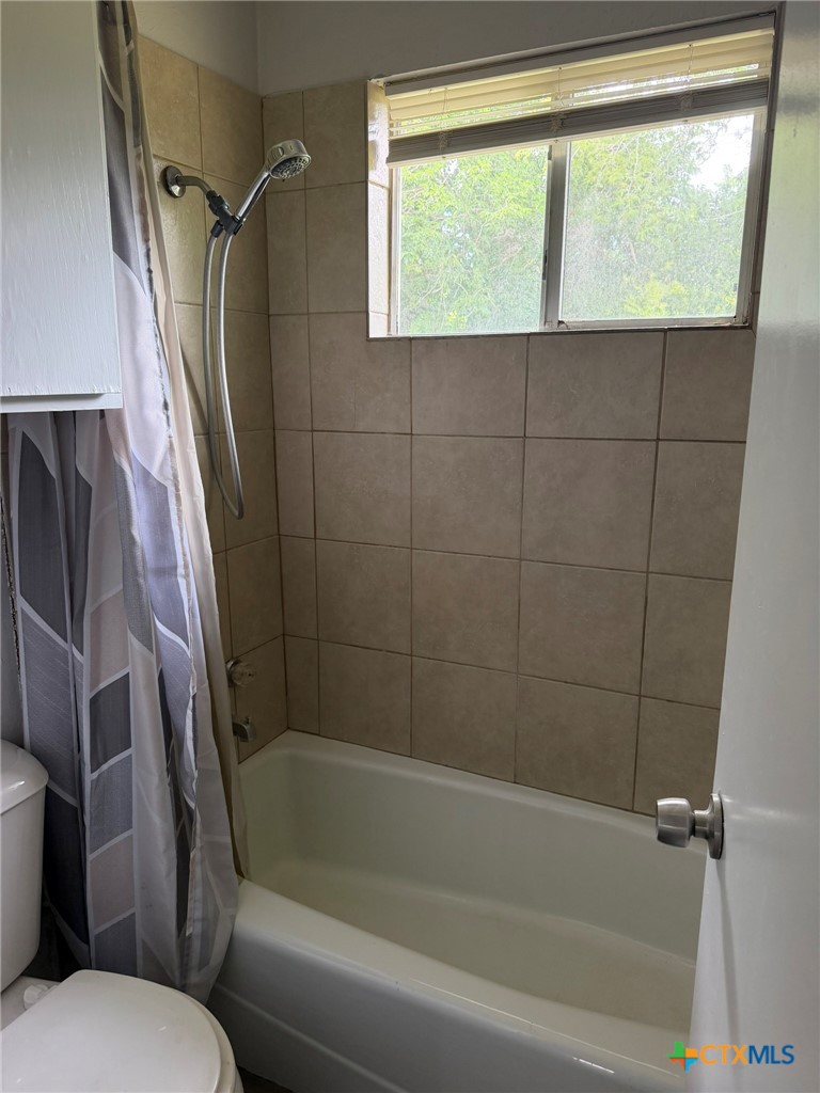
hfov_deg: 56.8
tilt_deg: -13.3
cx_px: 410
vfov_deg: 71.6
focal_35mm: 24
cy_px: 546
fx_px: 758
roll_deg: -0.1
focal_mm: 6.76
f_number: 1.78
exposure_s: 1/70
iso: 200
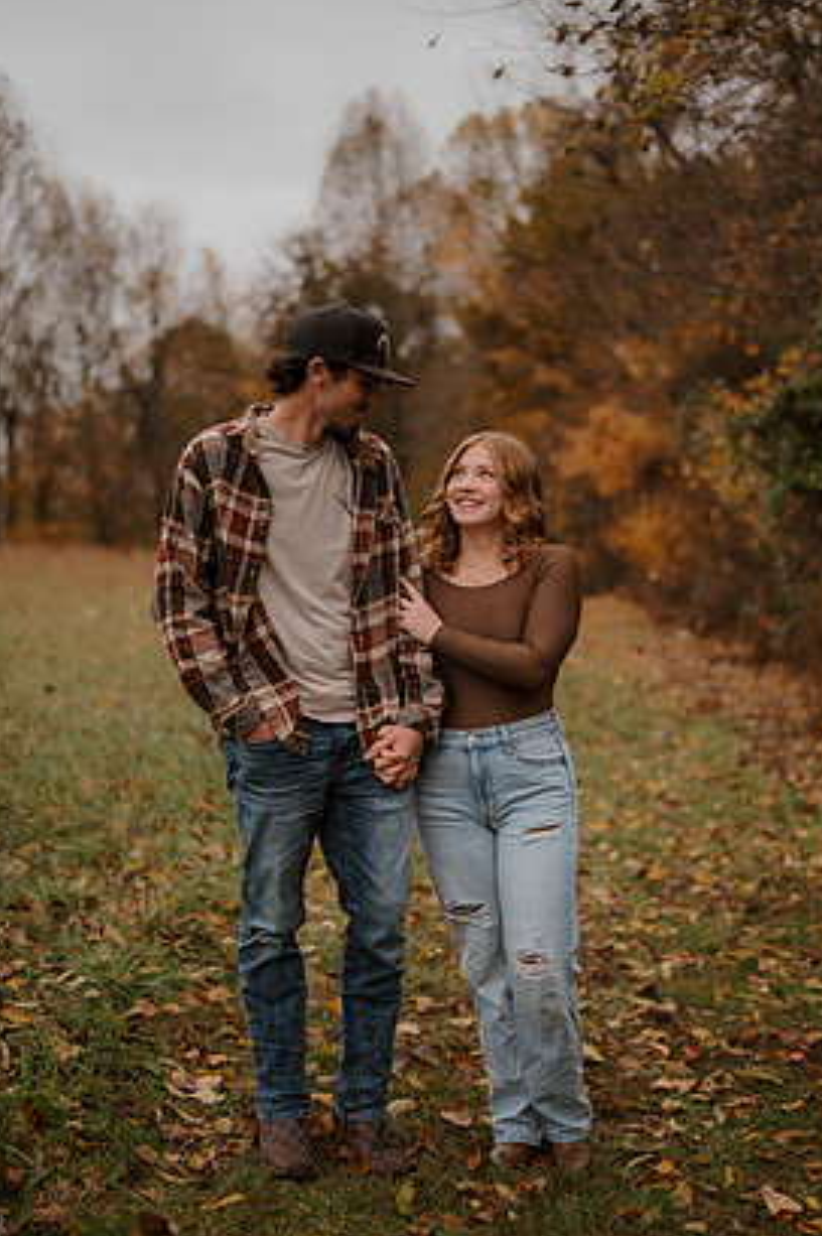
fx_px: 1887
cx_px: 437
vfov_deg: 36.3
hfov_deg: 24.6
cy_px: 662
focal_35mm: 55
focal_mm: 50
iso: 320
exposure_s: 1/320
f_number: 1.8
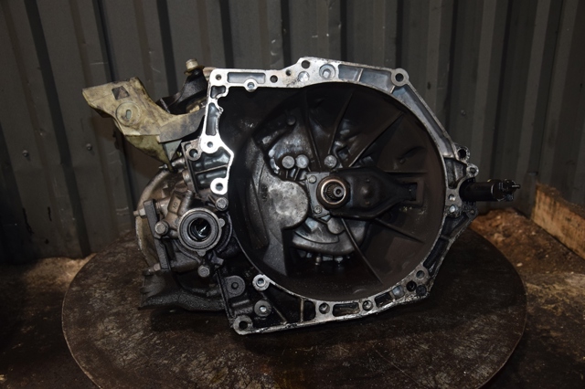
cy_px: 194
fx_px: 609
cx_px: 292
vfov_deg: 35.5
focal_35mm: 38
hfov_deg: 51.3
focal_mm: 25
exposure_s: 1/60
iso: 800
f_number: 5
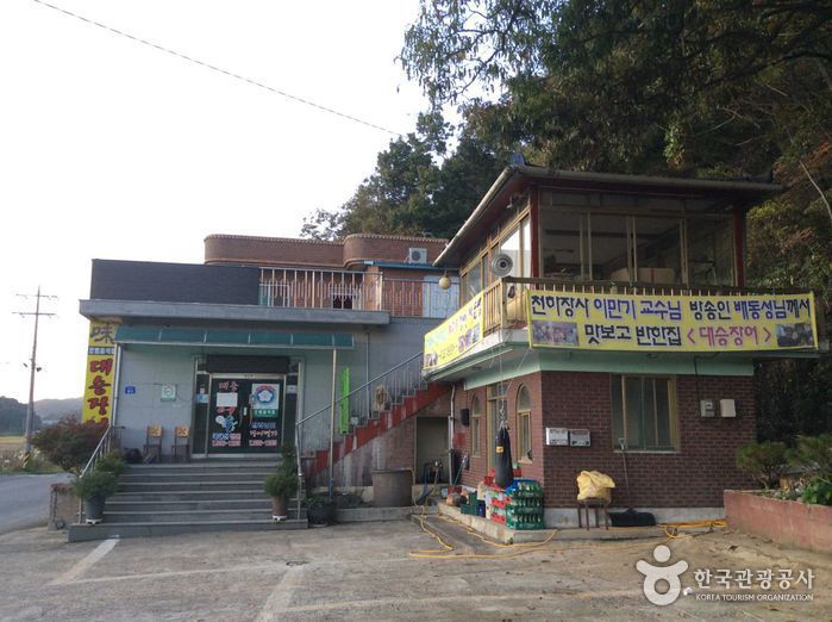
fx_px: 792
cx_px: 416
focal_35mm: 33
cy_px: 311
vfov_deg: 42.8
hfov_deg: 55.4
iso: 50
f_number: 2.4
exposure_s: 1/120
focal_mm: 3.3
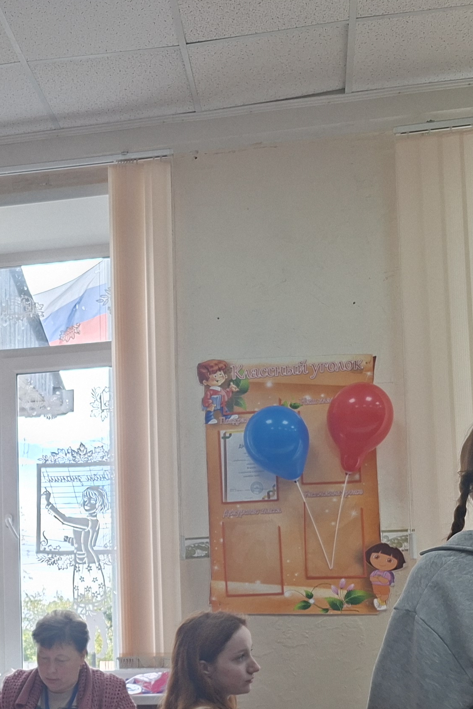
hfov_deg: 22.9
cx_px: 5
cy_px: 554
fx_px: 1124
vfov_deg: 34.1
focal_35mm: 57
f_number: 1.8
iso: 40
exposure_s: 1/140
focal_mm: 5.54
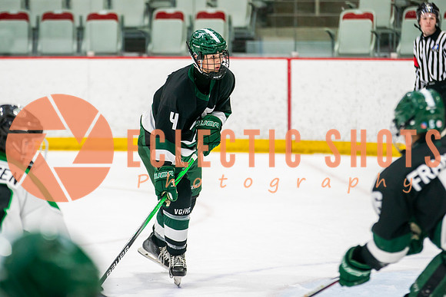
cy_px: 114
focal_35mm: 207
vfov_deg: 6.6
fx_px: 2570
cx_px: 214
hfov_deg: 9.9
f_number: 3.2
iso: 1000
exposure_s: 1/640
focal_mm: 168
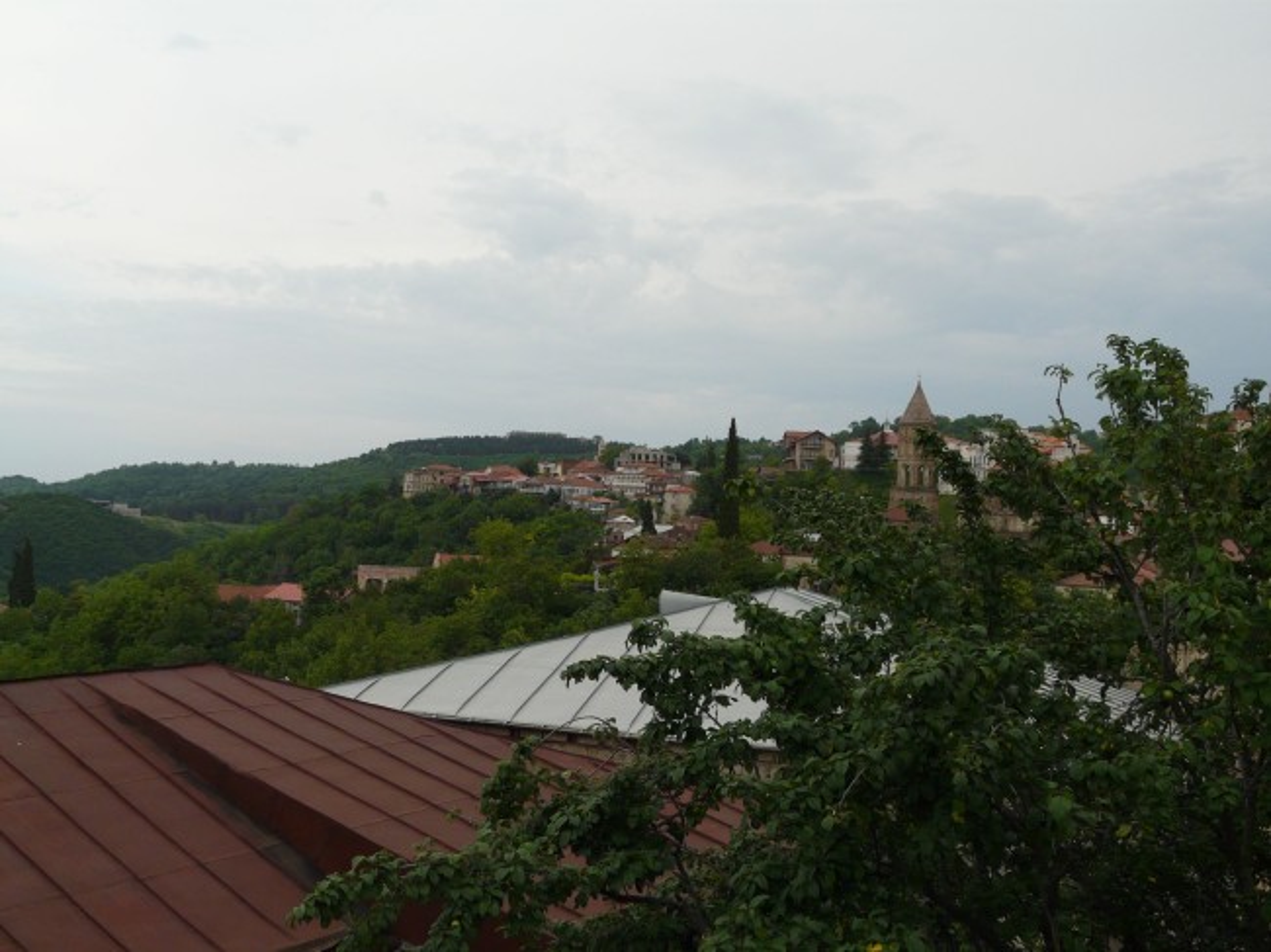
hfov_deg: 51.4
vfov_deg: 39.6
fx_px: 1321
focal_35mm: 36
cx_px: 636
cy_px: 476
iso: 100
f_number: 4
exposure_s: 1/125
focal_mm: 5.9
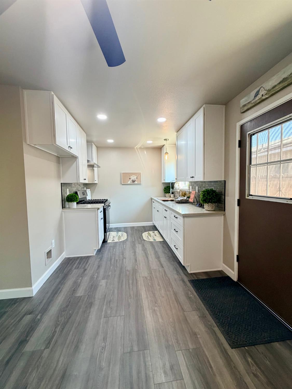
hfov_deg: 85.7
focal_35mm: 14
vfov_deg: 102.0
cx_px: 146
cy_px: 194
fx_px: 157
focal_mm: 2.22
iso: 250
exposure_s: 1/120
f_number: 2.2
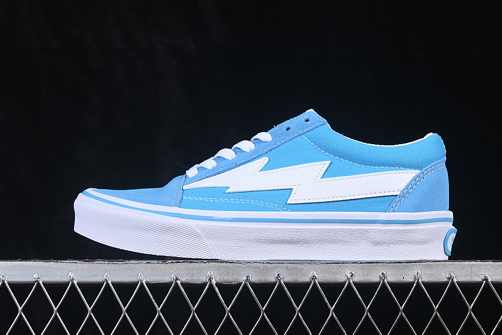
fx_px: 1297
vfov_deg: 14.7
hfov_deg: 21.9
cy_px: 131
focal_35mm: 93
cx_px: 267
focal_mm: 50
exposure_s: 1/80
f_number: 8
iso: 160
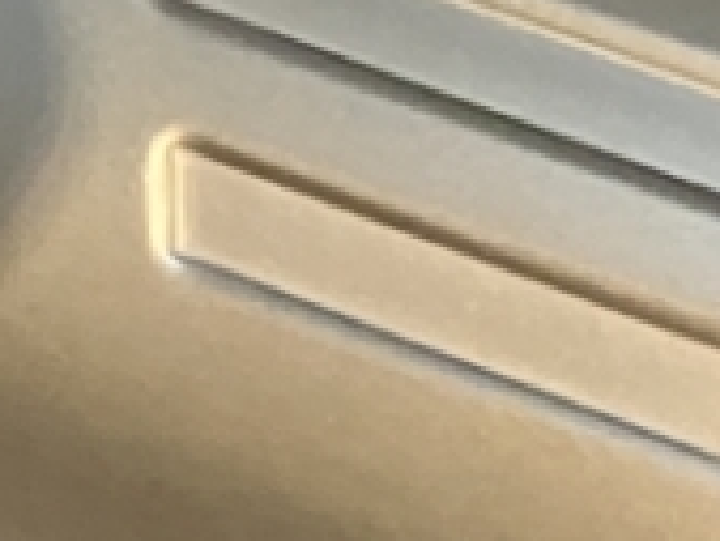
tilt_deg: -38.8
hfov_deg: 9.6
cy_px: -912
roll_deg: +0.6
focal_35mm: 199
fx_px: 4142
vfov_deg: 6.9
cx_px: -422
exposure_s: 1/25
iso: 500
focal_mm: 3.99
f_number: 1.8
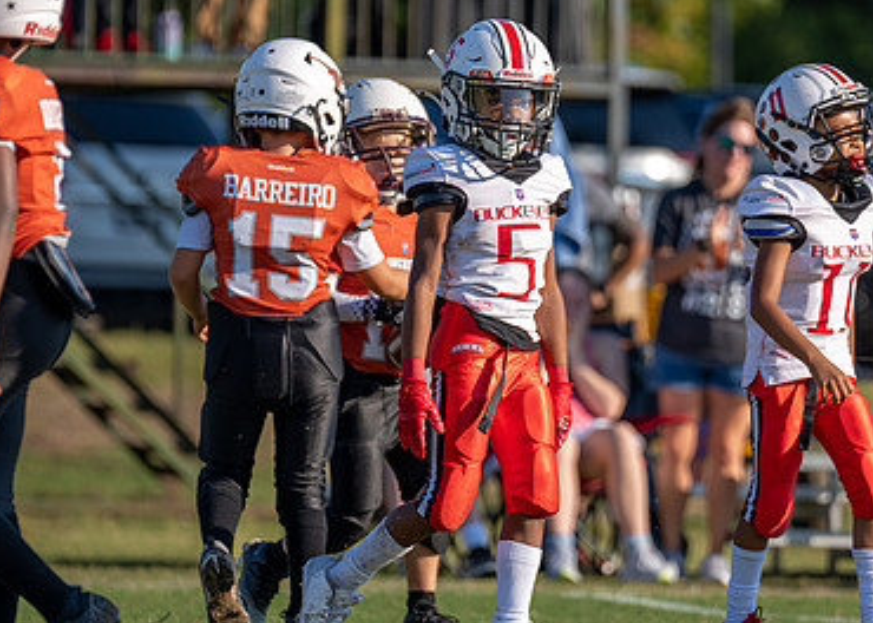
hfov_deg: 4.2
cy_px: 297
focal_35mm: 477
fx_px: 11822
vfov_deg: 3.0
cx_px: 481
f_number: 2.8
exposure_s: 1/1600
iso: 100
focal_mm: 200
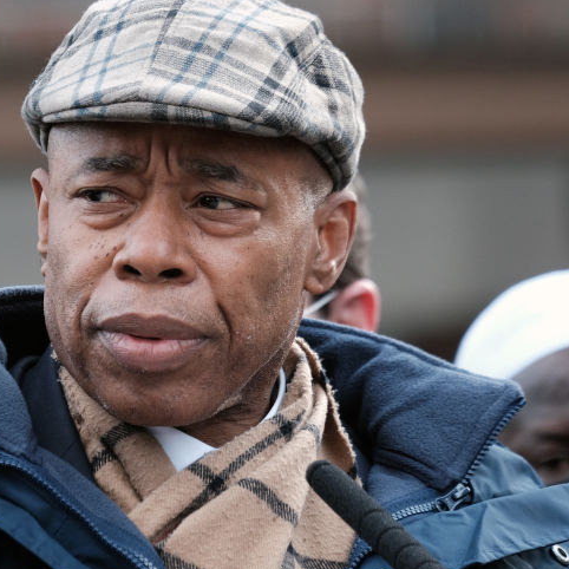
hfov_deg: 3.2
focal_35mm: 542
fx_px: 10080
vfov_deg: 3.2
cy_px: 326
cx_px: 174
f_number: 5.6
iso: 1000
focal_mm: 200
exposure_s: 1/340
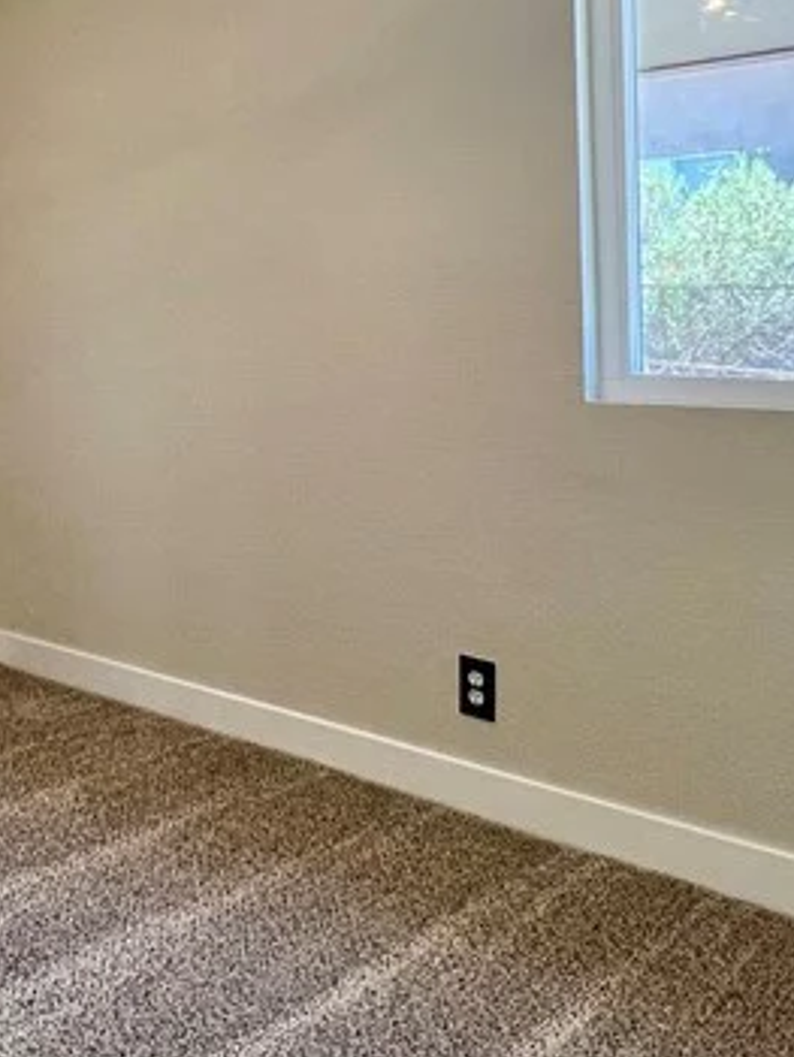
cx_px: 21
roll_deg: -0.3
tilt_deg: +2.2
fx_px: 1161
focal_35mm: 38
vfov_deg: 47.1
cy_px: 263
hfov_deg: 34.7
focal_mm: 1.57
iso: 160
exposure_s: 1/120
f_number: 1.8
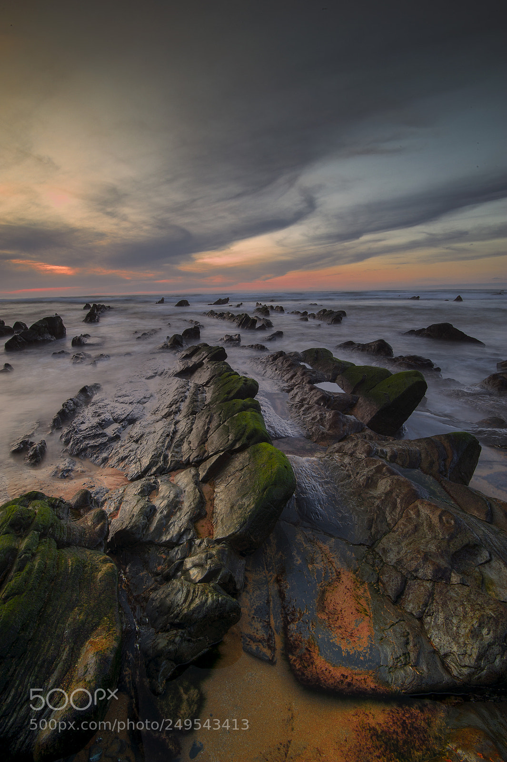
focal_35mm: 16
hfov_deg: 73.7
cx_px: 254
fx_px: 338
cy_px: 381
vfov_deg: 96.8
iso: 100
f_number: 22
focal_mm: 16
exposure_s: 10
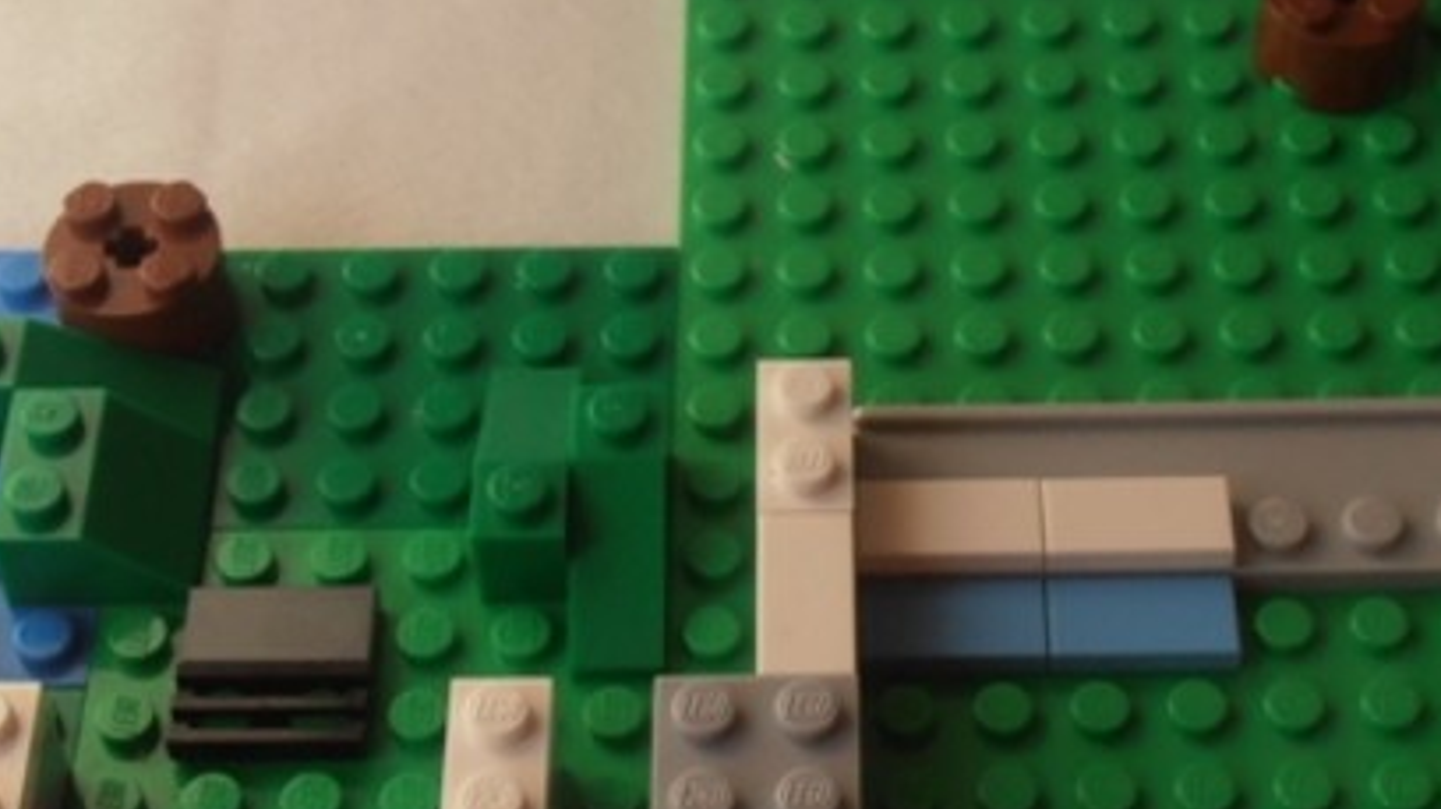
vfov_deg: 13.6
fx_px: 3399
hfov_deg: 23.9
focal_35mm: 89
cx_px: 883
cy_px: 330
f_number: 3.9
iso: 80
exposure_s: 1/320
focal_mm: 6.61
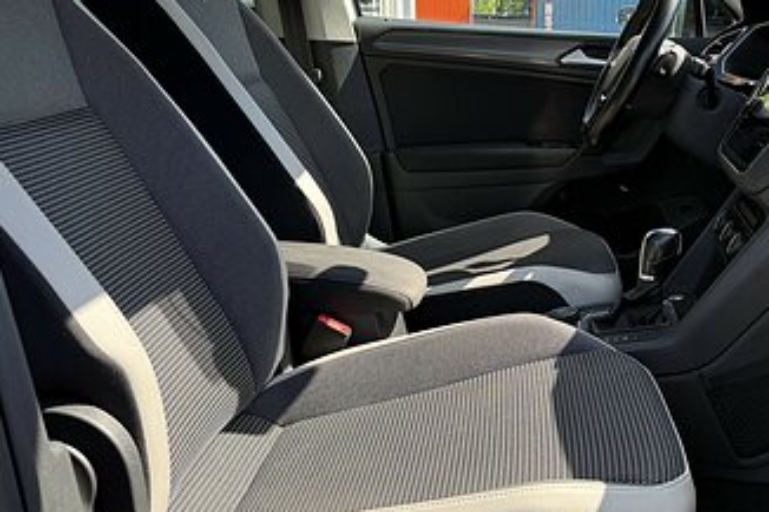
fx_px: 897
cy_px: 202
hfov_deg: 45.0
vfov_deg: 31.8
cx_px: 568
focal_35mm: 42
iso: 100
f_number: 1.78
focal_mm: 6.76
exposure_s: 1/715
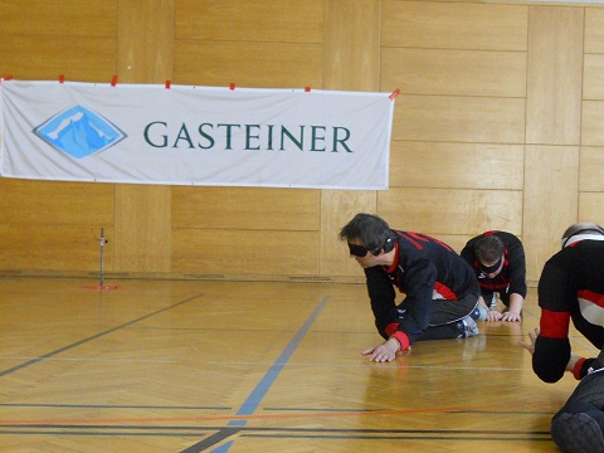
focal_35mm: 60
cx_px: 444
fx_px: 1047
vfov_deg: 24.4
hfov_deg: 31.7
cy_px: 272
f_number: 3
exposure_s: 1/125
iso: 640
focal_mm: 6.4
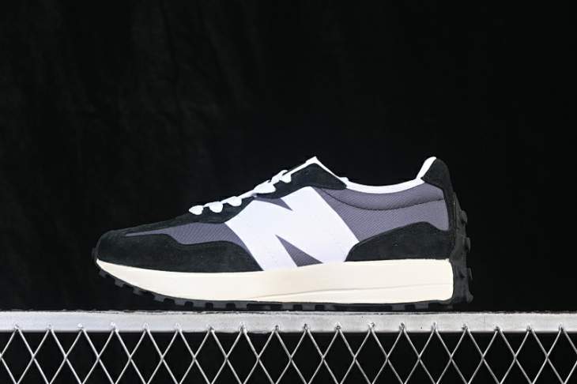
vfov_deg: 18.2
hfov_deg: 27.0
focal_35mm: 75
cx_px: 288
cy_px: 192
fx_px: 1201
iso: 160
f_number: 6.3
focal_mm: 50
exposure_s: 1/60
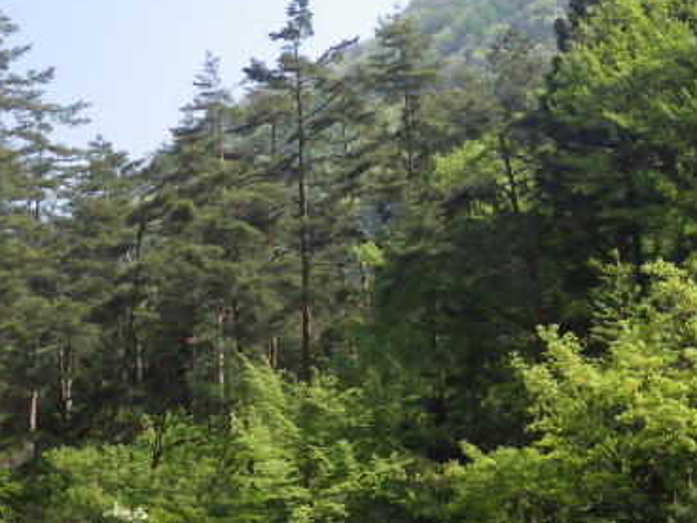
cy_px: 110
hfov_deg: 22.3
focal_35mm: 87
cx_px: 527
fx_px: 1752
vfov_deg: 16.9
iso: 125
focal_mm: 9
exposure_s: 1/400
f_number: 4.4
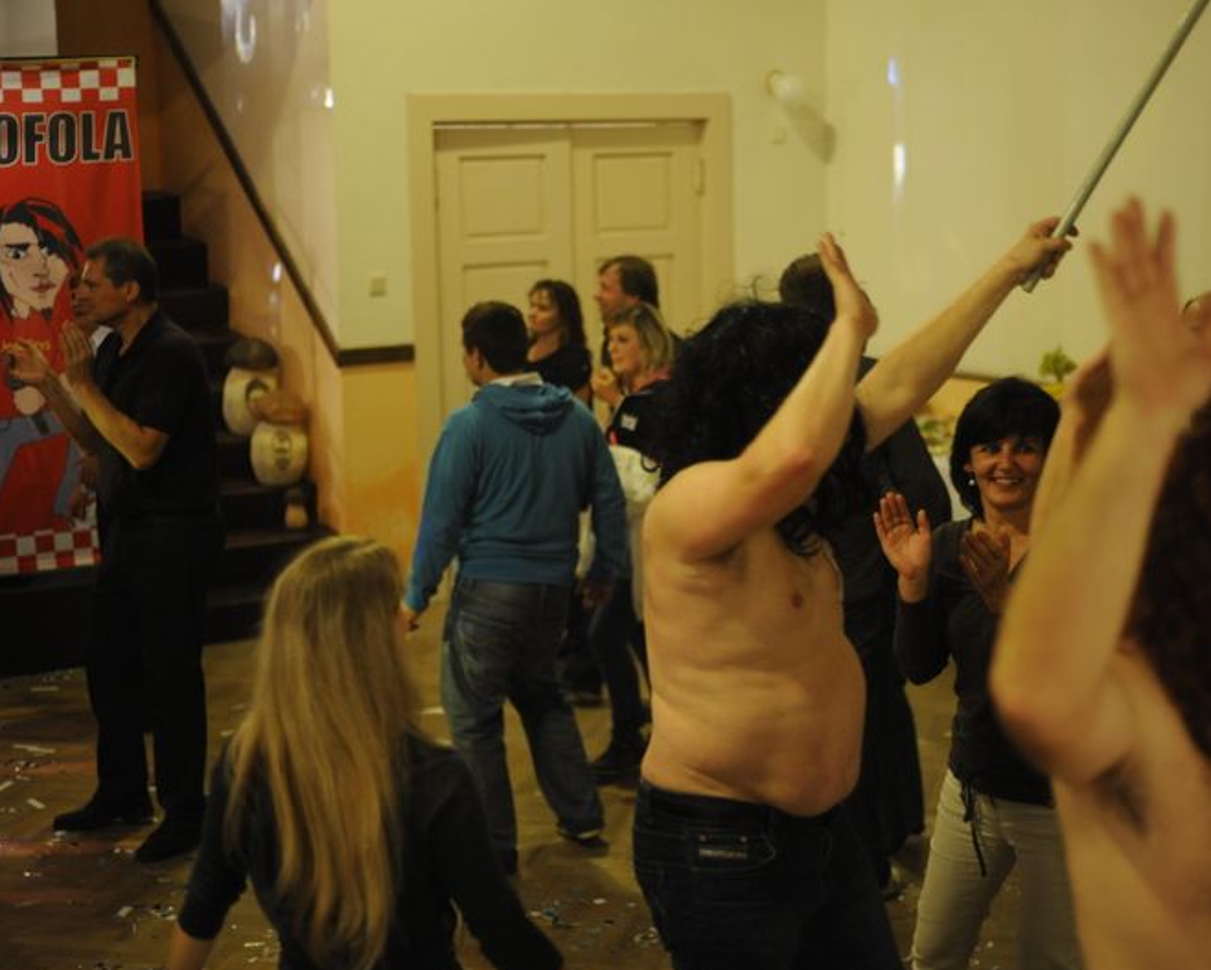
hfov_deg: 32.9
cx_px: 699
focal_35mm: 57
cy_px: 487
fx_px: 2044
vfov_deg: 26.7
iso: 2800
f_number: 1.8
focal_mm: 50
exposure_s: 1/100
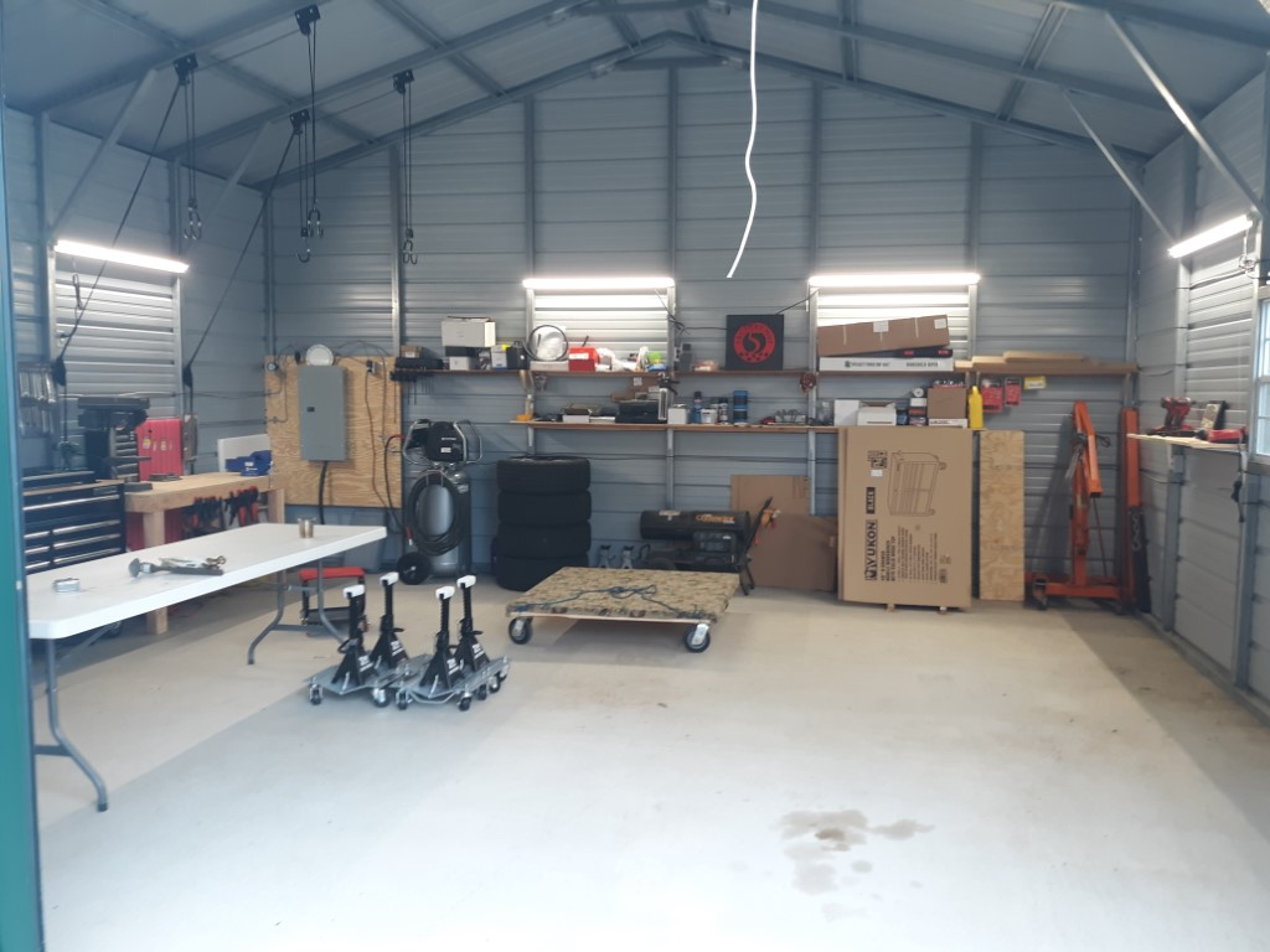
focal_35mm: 28
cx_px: 635
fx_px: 1027
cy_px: 476
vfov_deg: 49.7
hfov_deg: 63.4
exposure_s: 1/40
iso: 50
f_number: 1.7
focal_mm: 3.7
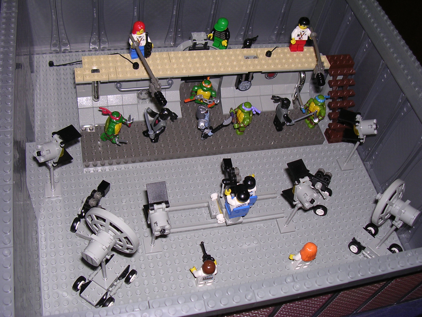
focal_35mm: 38
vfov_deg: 37.7
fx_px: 463
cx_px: 211
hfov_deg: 49.0
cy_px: 158
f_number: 2.8
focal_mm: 5.8
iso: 100
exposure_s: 1/60.1
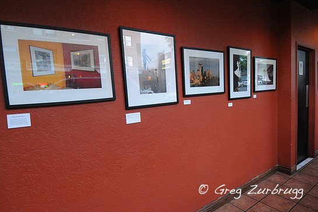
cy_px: 105
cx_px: 160
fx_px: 168
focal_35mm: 19
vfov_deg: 64.5
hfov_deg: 87.0
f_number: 6.3
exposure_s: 1/13
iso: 1600
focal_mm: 12
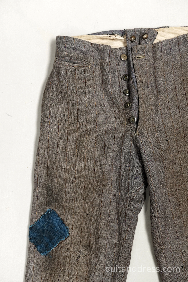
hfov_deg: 28.1
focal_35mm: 48
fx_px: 376
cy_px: 141
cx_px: 94
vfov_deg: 41.1
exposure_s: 1/100
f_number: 3.5
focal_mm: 32
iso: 400
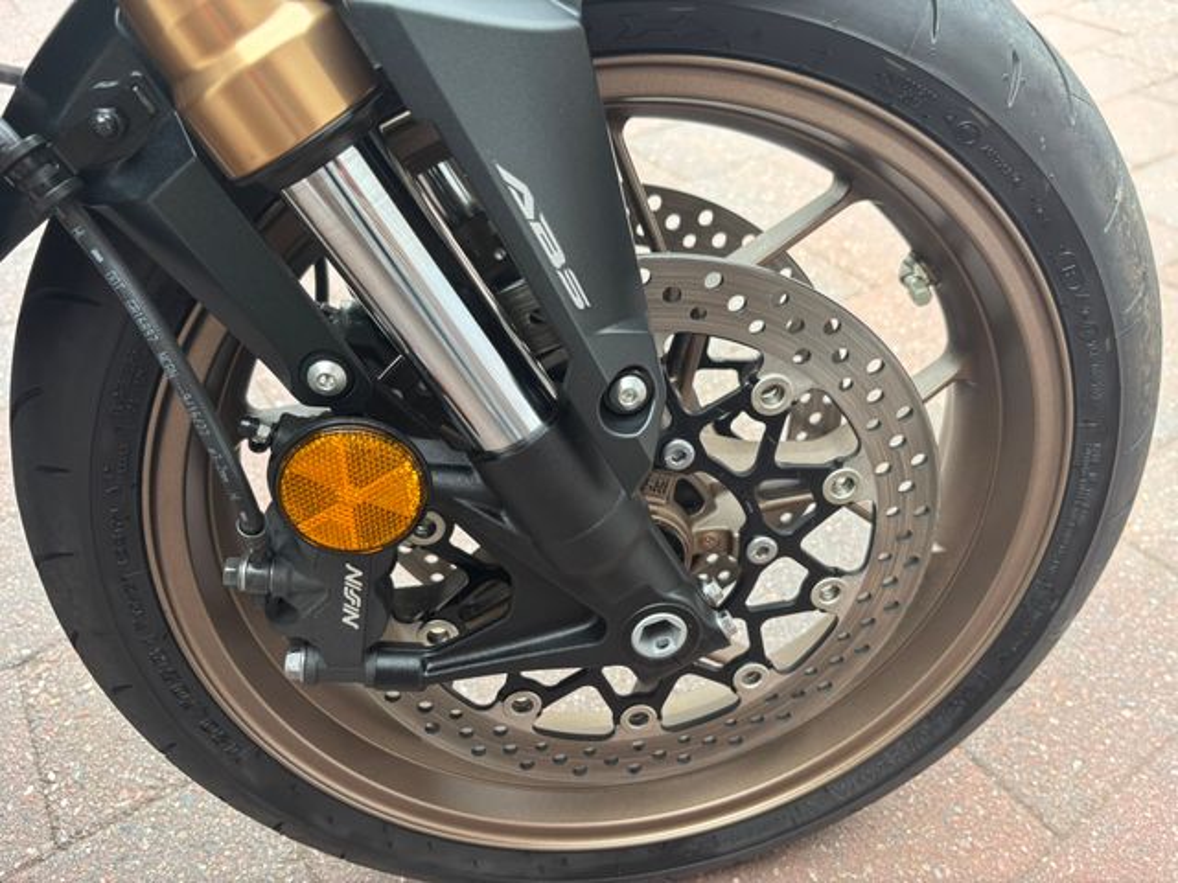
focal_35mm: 26
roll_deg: +2.3
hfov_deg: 67.3
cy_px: 442
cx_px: 589
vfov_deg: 53.1
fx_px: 885
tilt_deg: -40.6
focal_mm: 5.96
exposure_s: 1/145
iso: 50
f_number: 1.6
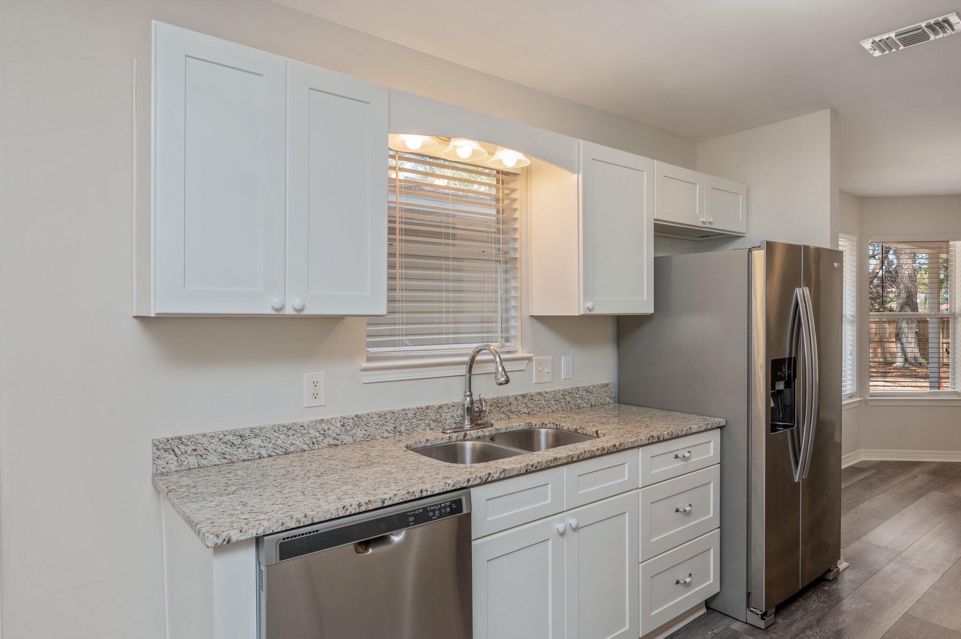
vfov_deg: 59.4
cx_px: 480
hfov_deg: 81.2
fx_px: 560
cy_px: 320
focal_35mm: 21
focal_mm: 21
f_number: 9
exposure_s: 1/30
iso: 250
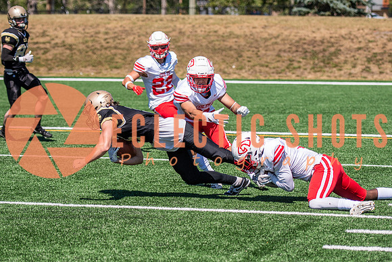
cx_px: 175
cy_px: 145
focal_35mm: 150
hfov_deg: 13.7
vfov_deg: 9.2
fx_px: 1631
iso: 160
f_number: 2.8
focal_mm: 90
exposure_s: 1/4000
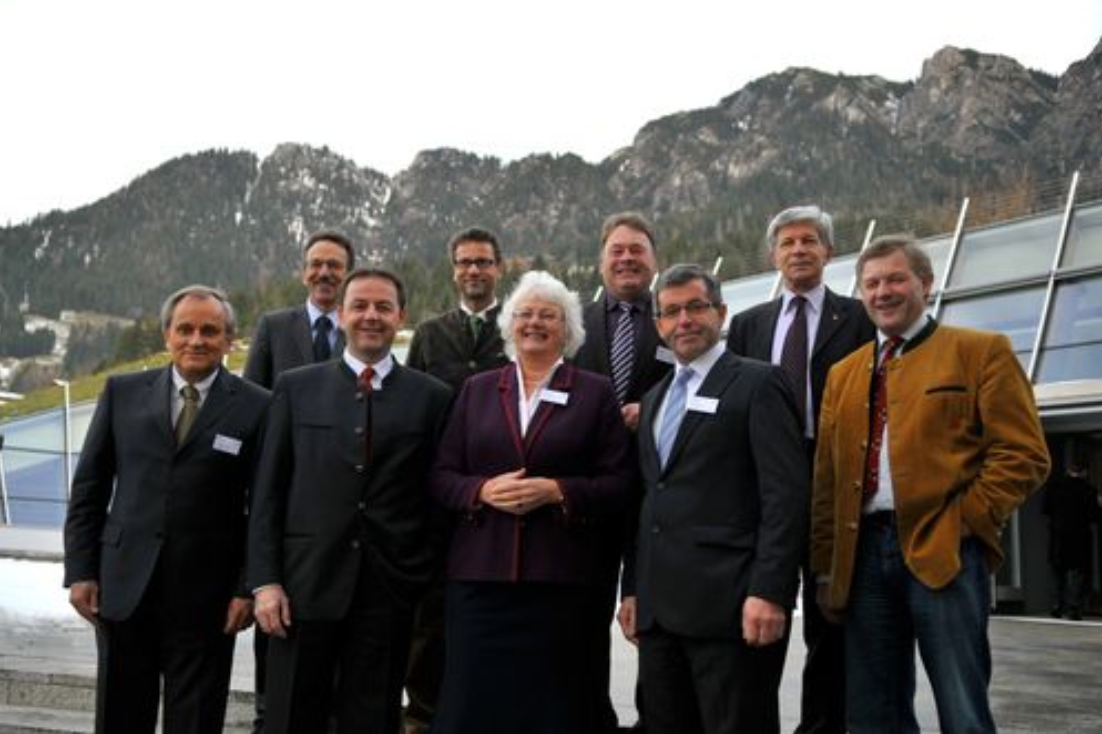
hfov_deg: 53.8
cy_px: 359
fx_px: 1087
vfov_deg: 37.3
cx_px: 550
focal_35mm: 36
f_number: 2.8
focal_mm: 23
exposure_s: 1/800
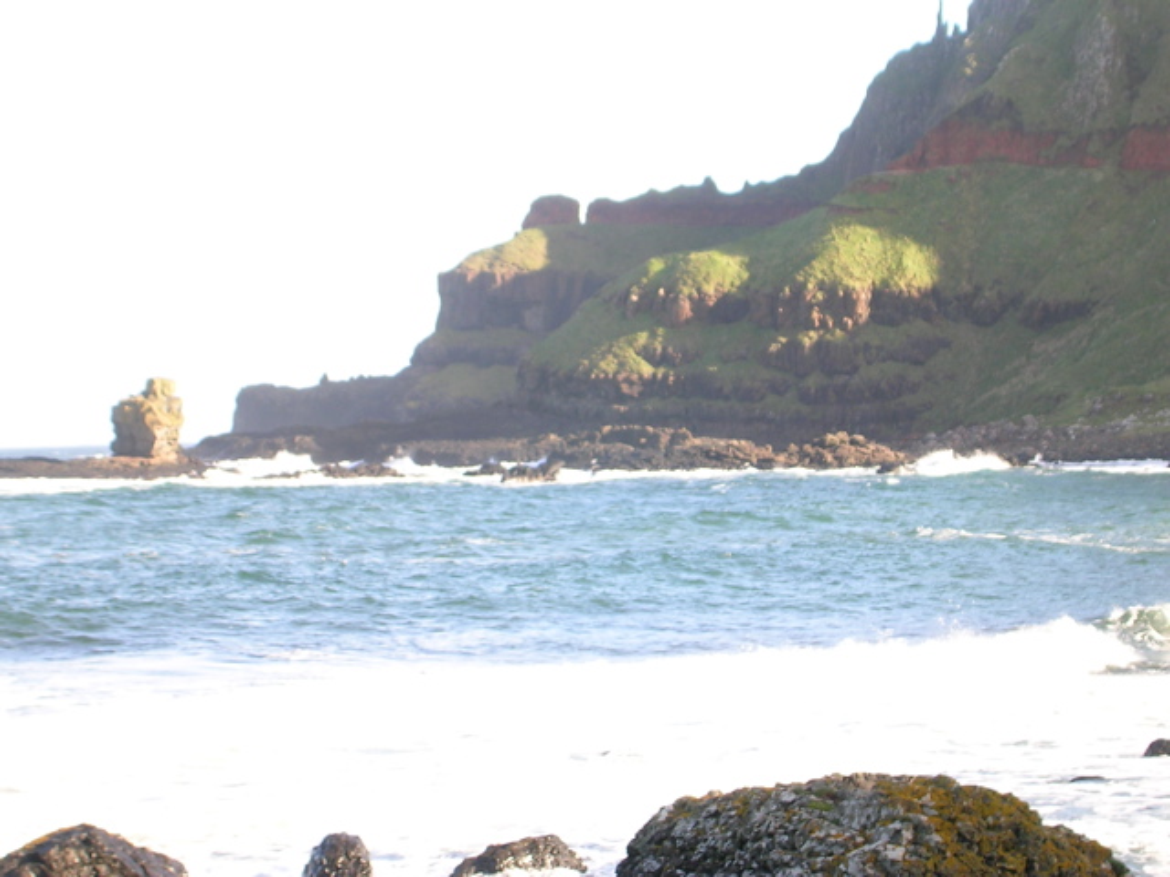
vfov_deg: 12.9
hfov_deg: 17.1
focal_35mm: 115
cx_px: 585
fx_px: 3887
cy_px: 438
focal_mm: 17.4
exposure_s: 1/71.2
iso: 50
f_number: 4.9
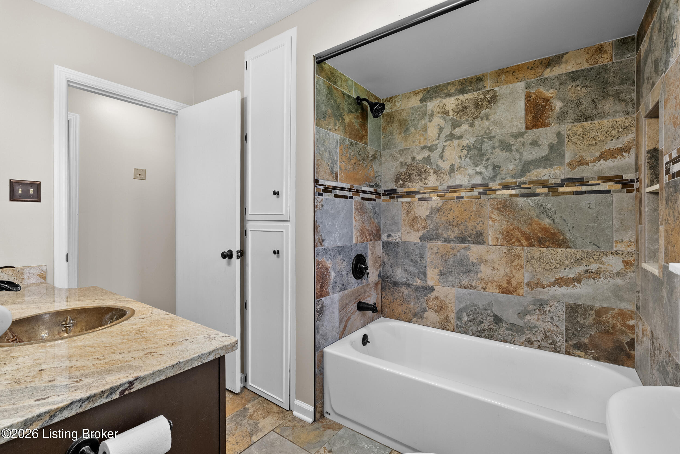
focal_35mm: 16
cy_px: 227
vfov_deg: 73.8
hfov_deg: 96.7
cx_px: 340
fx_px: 302
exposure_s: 1/1.67
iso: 400
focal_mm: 16
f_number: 11
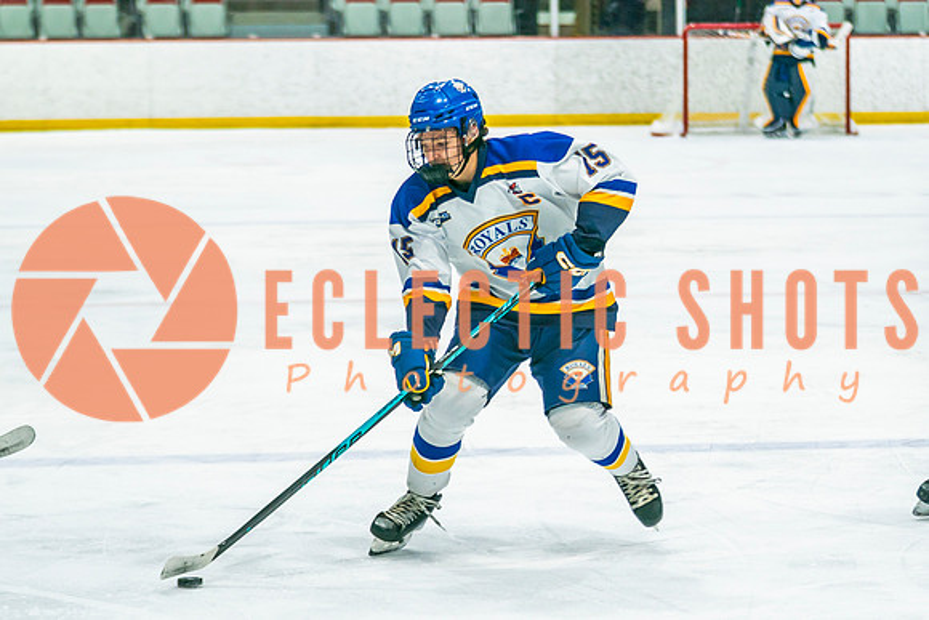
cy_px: 338
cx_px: 536
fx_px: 4790
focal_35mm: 186
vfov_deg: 7.4
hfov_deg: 11.1
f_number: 2.8
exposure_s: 1/640
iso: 320
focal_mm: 95
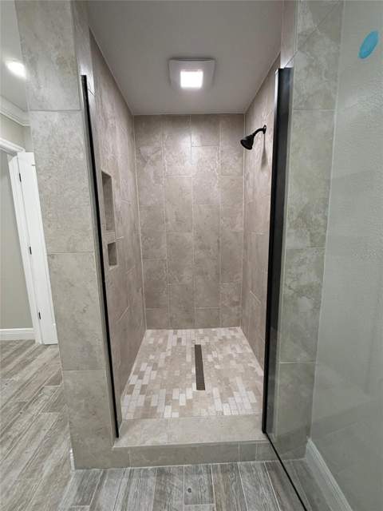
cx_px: 192
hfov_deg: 85.7
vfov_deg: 102.1
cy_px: 256
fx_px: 207
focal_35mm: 14
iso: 250
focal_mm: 2.22
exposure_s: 1/120
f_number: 2.2
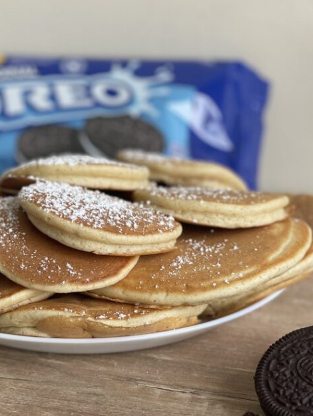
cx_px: 73
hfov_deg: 17.3
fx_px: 1024
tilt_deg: -20.9
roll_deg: +1.5
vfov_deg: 22.9
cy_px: 266
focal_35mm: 85
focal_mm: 6
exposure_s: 1/122
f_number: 2
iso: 25
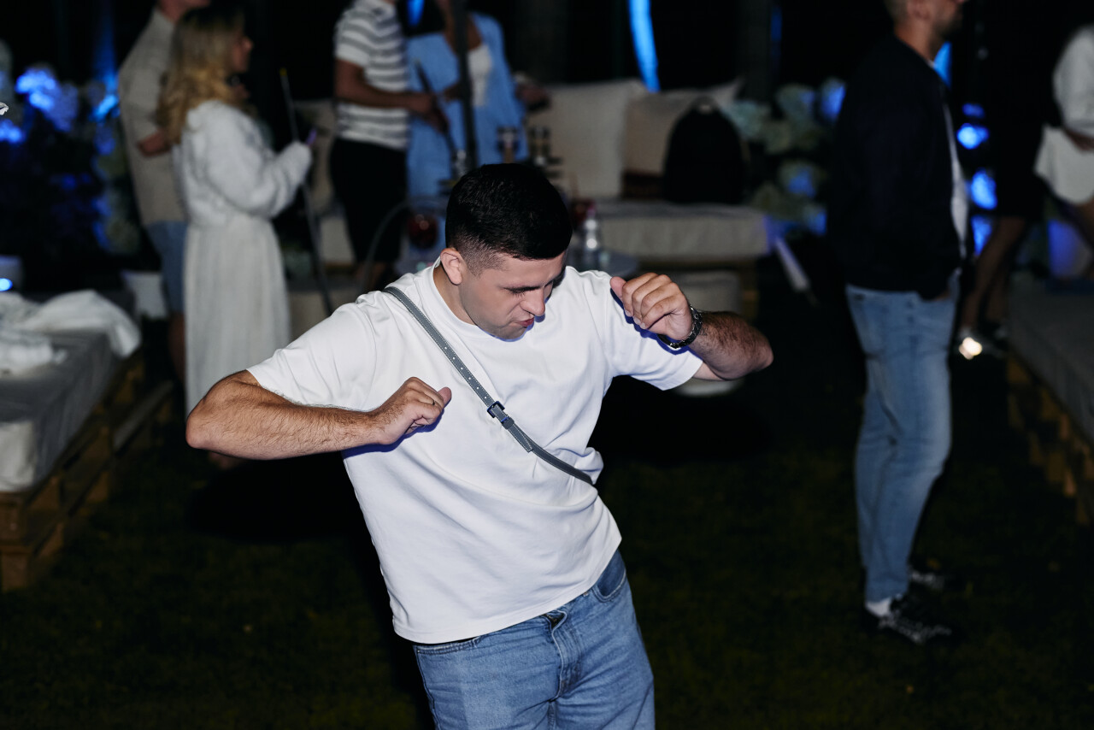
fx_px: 2583
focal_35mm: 85
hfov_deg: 23.9
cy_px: 365
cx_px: 547
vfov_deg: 16.1
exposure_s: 1/200
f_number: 3.2
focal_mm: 85
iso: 500
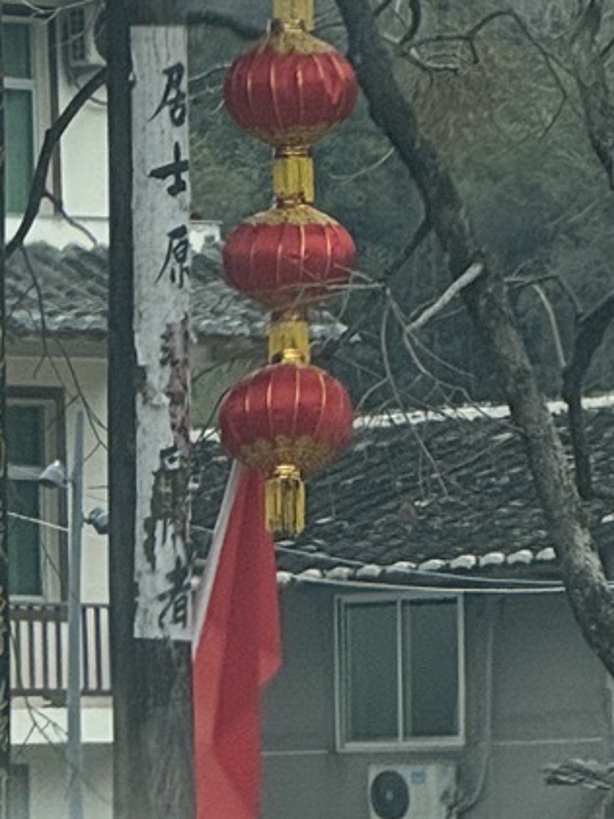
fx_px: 13528
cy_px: -355
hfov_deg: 2.6
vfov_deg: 3.5
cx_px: -556
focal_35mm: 572
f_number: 2.8
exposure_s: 1/276
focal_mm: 15.66
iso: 50
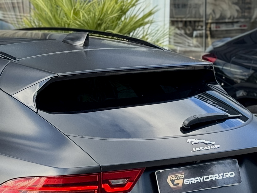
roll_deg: +0.5
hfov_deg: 14.2
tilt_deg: -7.7
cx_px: -14
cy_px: 155
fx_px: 1010
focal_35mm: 136
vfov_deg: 10.9
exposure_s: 1/304
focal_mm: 6.76
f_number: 1.78
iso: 64
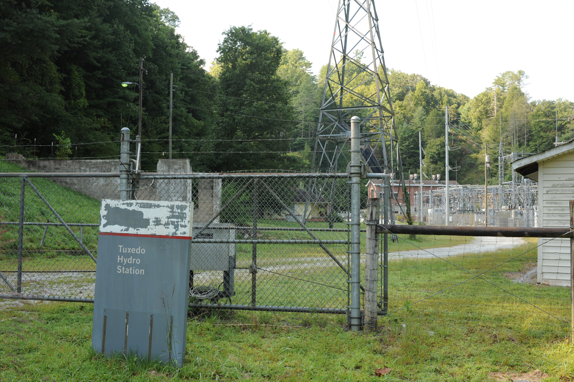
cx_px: 291
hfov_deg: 53.2
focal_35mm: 36
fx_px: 574
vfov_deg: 36.8
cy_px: 194
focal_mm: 35
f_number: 9
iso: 250
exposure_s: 1/80
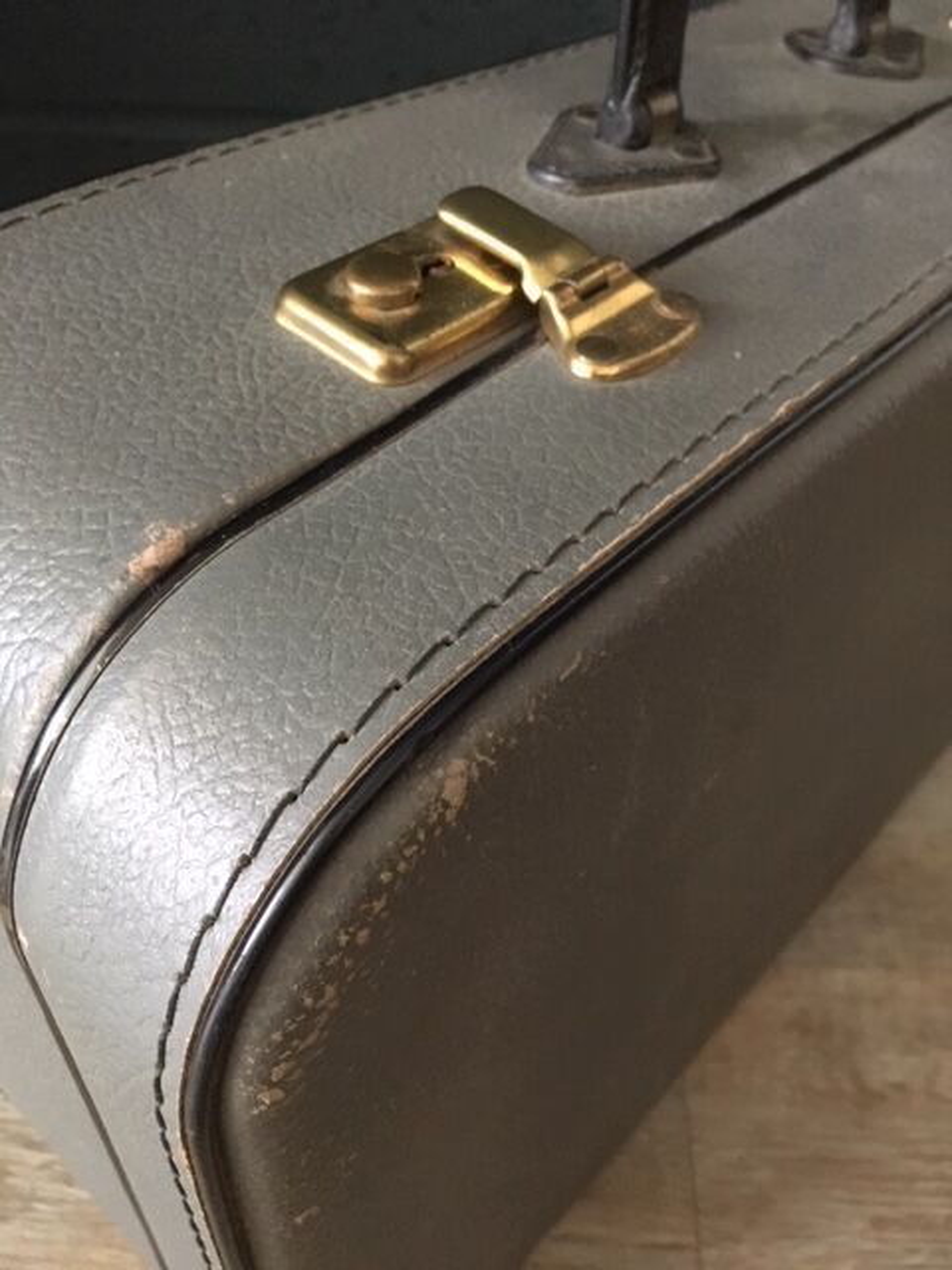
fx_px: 1063
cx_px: 476
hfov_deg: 48.2
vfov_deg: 61.7
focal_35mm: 29
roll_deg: -4.4
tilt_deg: -43.7
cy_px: 635
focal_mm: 4.15
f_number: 2.2
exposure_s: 1/17
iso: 320
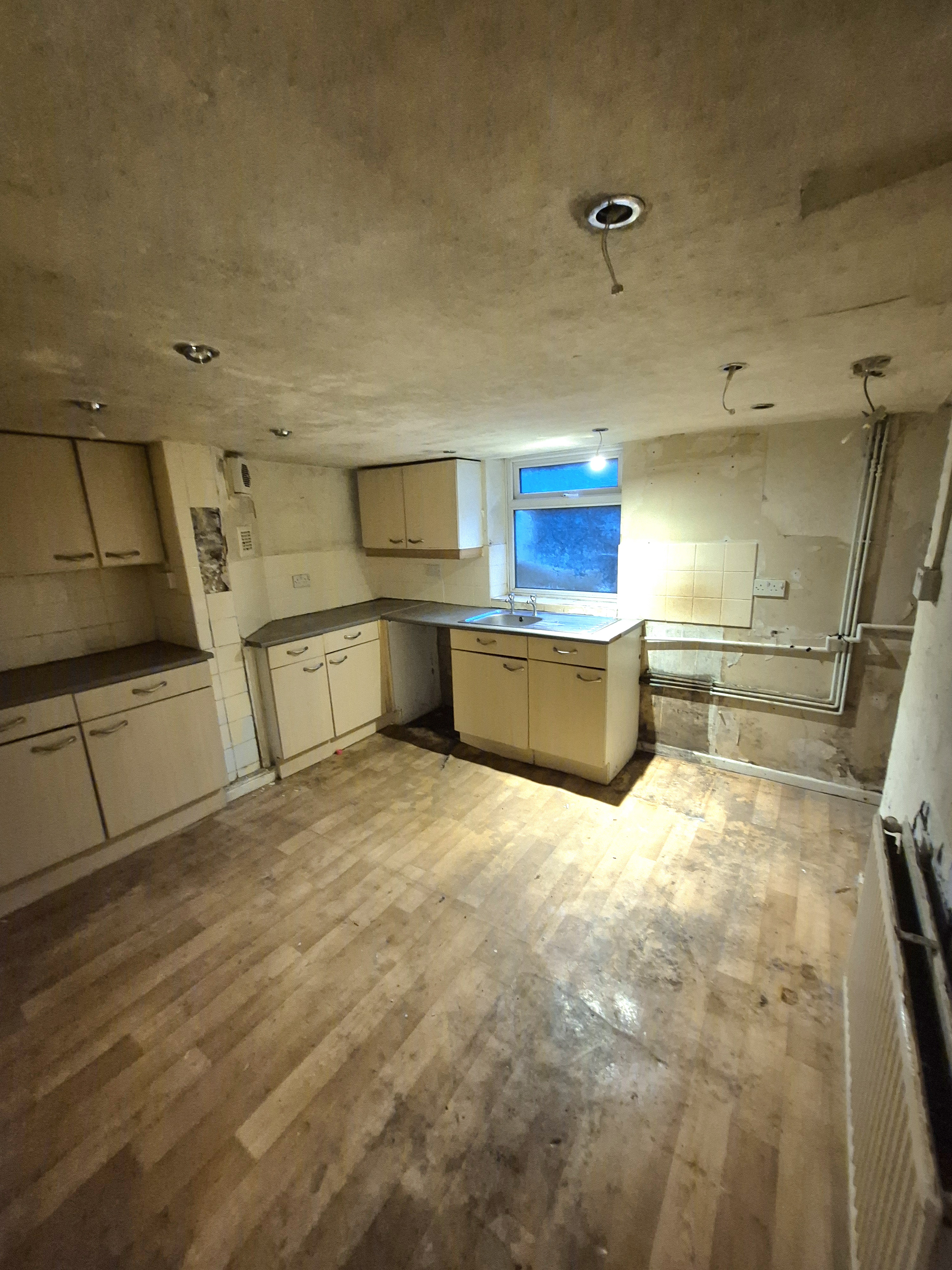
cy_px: 635
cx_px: 476
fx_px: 477
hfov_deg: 89.9
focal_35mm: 13
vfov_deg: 106.2
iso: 1250
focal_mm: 1.74
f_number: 2.2
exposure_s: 1/33
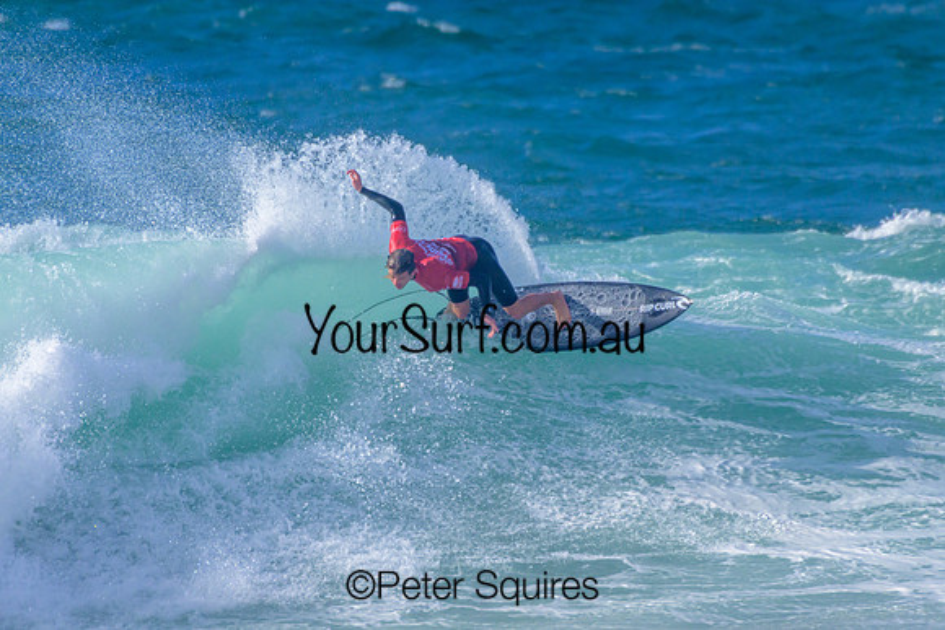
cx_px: 472
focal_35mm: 1000
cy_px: 315
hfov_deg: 2.1
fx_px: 26255
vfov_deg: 1.4
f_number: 11
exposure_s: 1/2500
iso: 1000
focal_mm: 1000
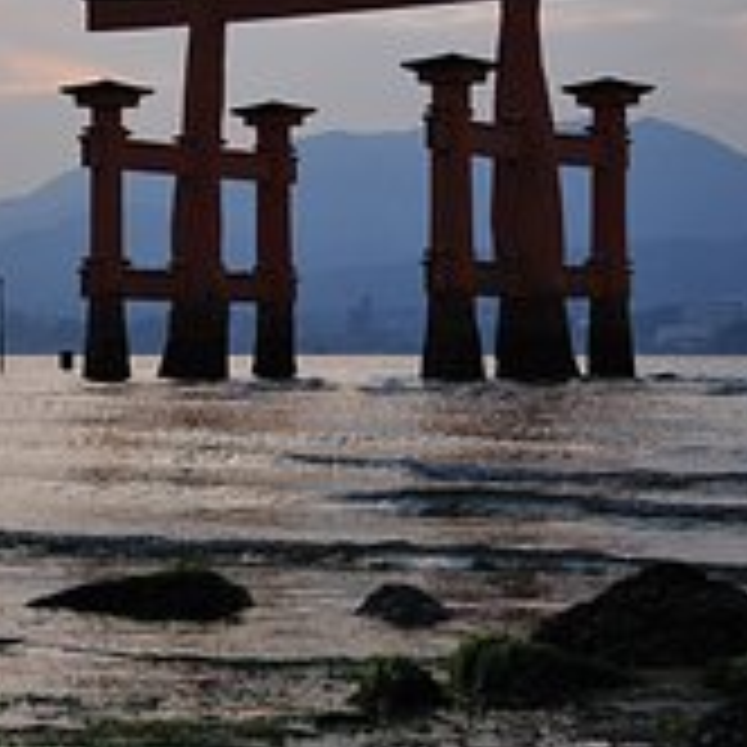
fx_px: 2686
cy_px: 328
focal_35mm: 110
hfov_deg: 15.1
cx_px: -230
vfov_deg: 15.8
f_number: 5.6
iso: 400
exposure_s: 1/640
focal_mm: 28
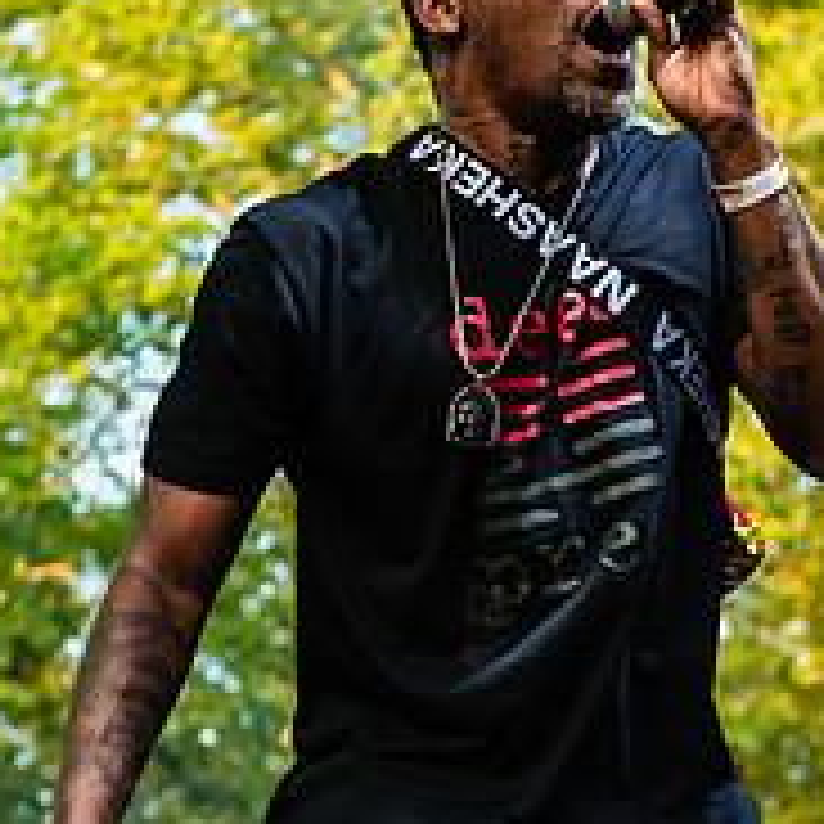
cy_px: 626
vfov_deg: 12.6
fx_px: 3717
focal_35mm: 138
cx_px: 477
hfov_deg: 12.6
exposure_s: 1/500
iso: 2000
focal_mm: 66
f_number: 4
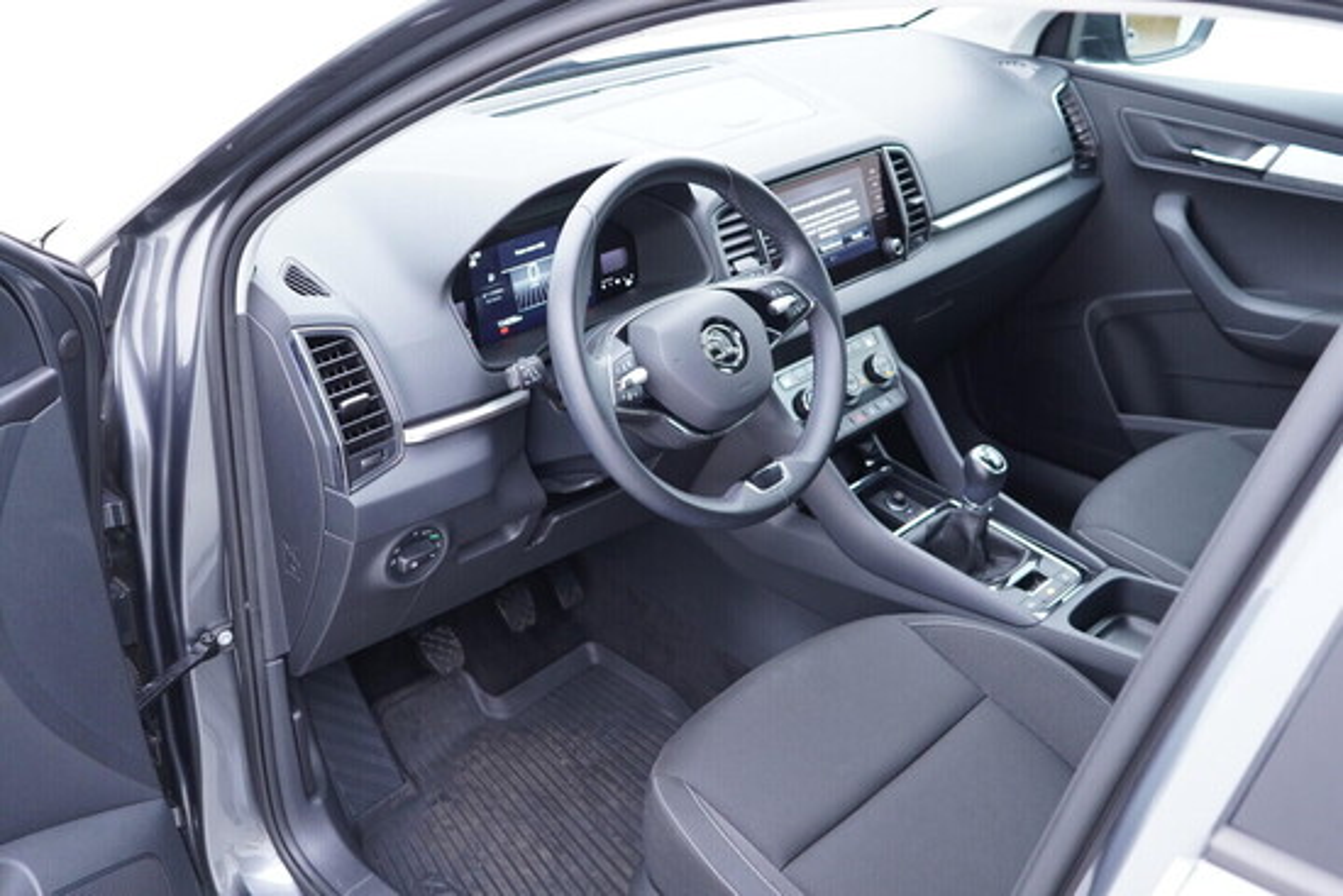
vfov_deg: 36.9
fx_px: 1343
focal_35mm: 36
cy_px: 448
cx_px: 672
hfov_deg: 53.1
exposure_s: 1/40
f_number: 2.8
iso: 500
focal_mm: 24
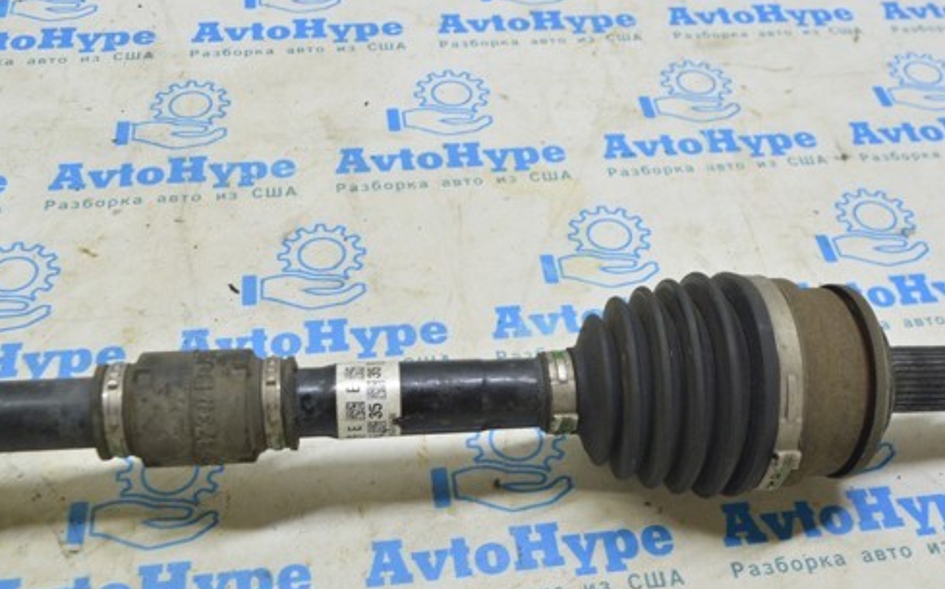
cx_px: 506
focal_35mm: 44
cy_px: 341
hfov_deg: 45.3
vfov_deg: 29.1
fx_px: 1133
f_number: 5.6
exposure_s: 1/20
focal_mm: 22
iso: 400
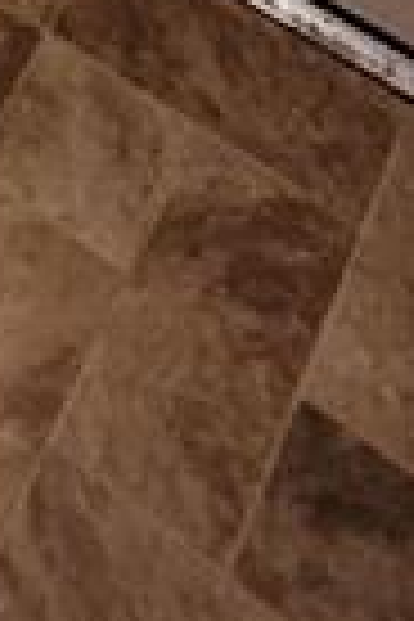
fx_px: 1725
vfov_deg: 13.6
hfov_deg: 12.1
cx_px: -428
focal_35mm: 100
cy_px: -932
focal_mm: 1.74
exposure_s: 1/60
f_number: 2.2
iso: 320
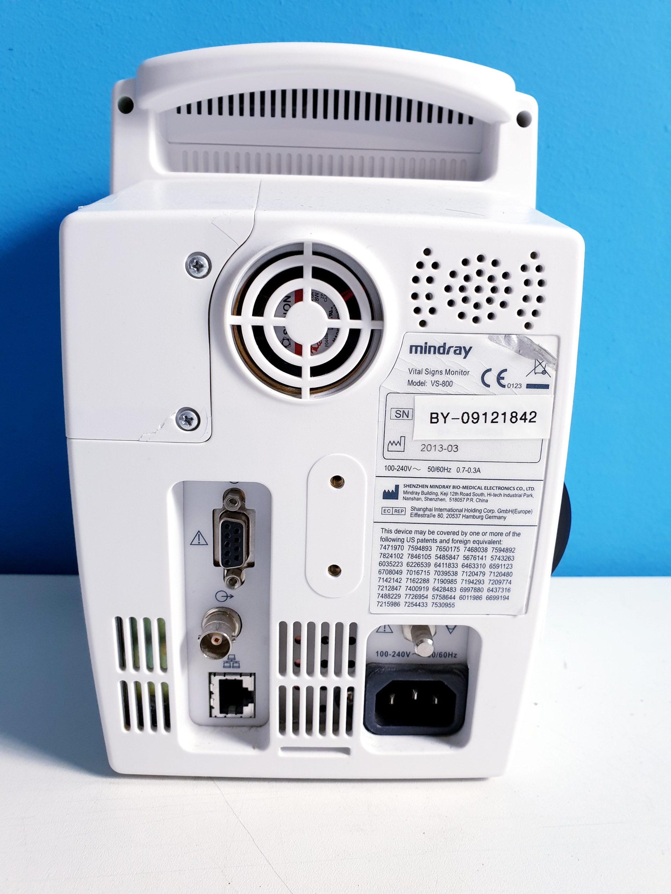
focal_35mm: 26
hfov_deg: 53.1
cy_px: 447
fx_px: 672
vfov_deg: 67.3
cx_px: 336
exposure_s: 1/50
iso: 200
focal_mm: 4.3
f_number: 2.4
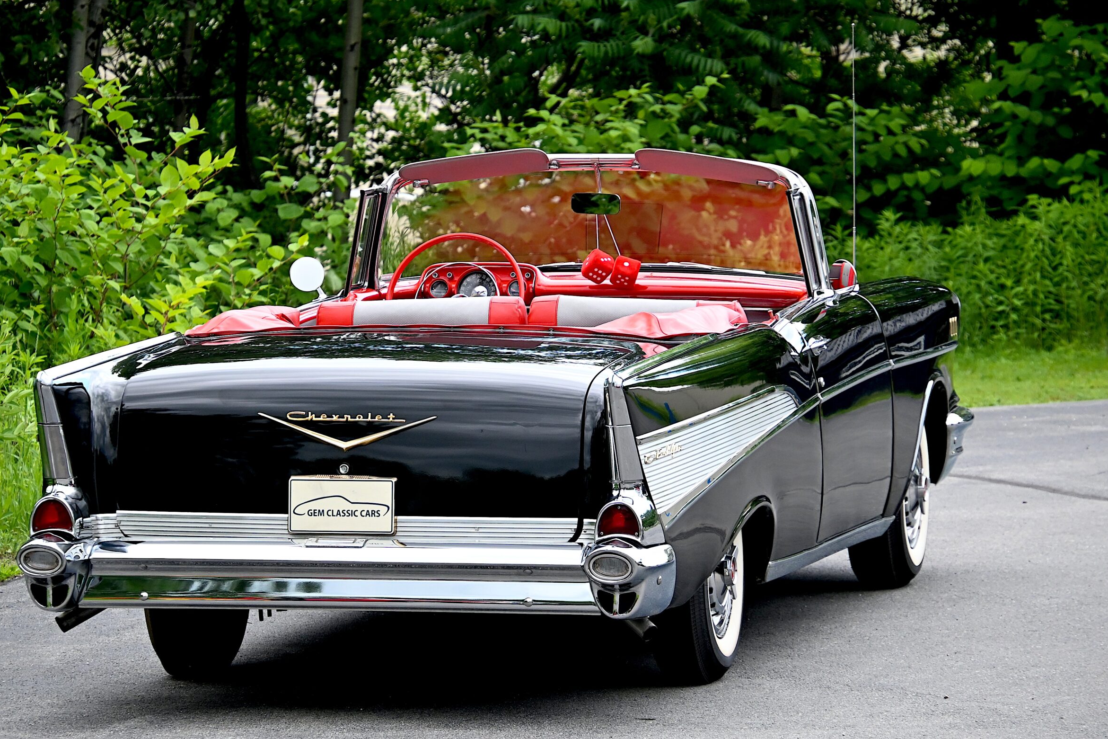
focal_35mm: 212
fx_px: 6510
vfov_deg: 6.5
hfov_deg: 9.7
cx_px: 535
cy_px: 378
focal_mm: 129
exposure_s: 1/125
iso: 900
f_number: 5.6
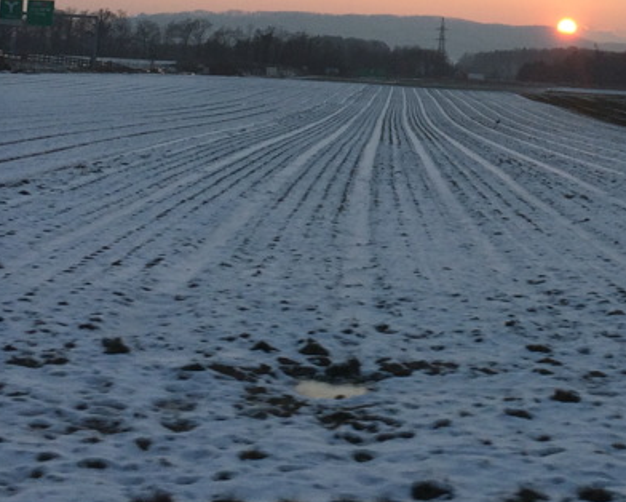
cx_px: 512
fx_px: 1427
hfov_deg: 24.3
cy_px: -40
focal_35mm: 77
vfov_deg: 19.2
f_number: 2.2
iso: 32
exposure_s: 1/562
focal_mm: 4.15
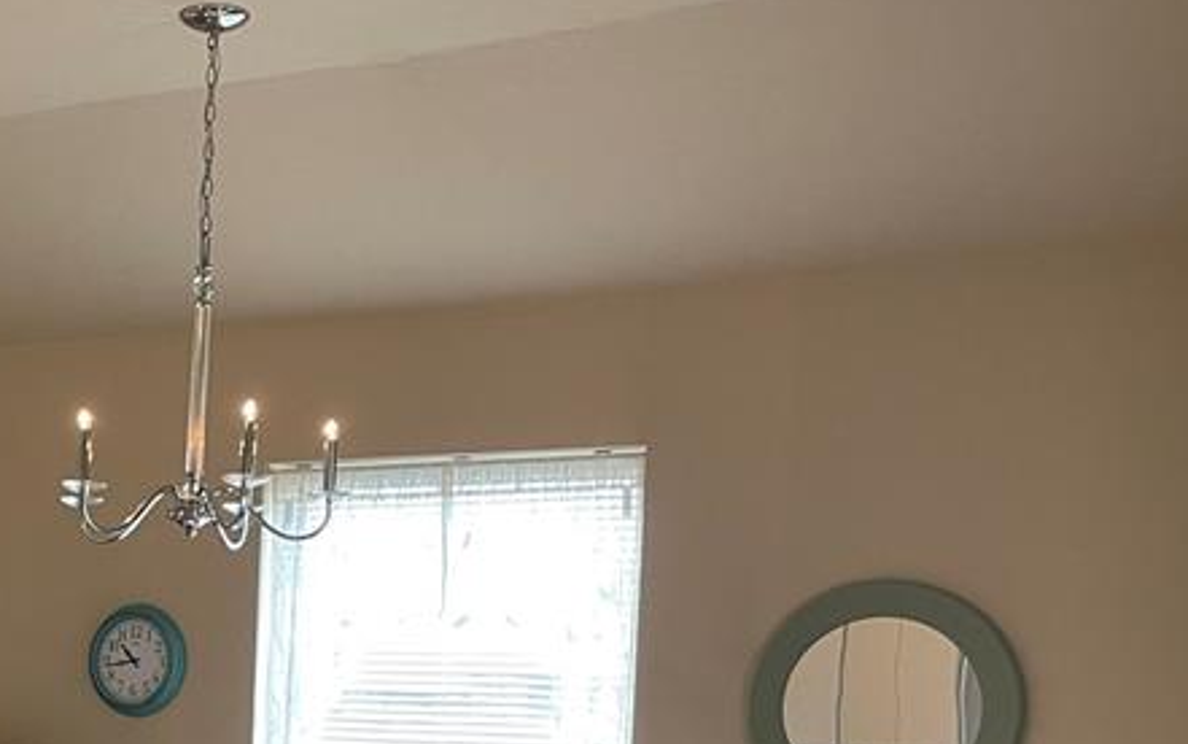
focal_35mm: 64
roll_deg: -1.2
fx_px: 2073
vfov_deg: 19.5
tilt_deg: -4.1
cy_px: 803
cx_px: -75
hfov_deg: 29.3
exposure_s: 1/60
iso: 125
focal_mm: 4.2
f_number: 1.6
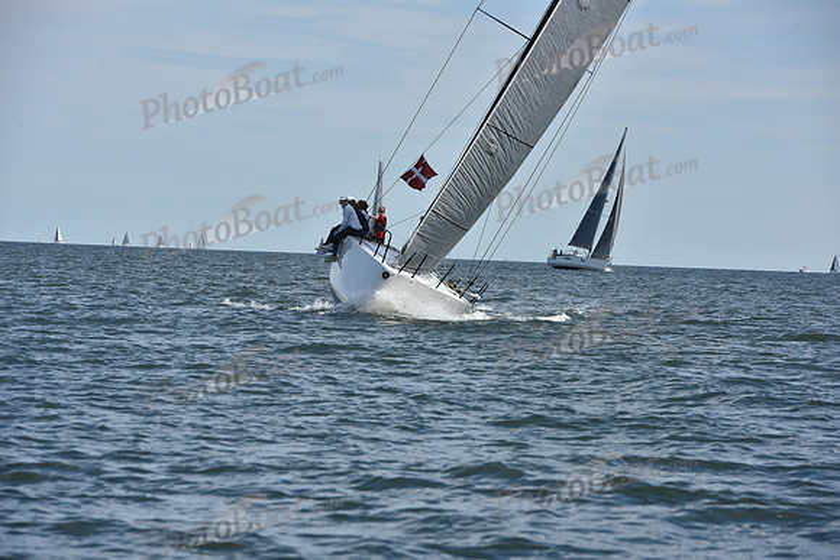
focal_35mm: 195
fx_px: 4551
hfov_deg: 10.5
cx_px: 420
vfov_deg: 7.0
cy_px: 280
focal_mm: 195
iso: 320
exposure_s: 1/1000
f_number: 10
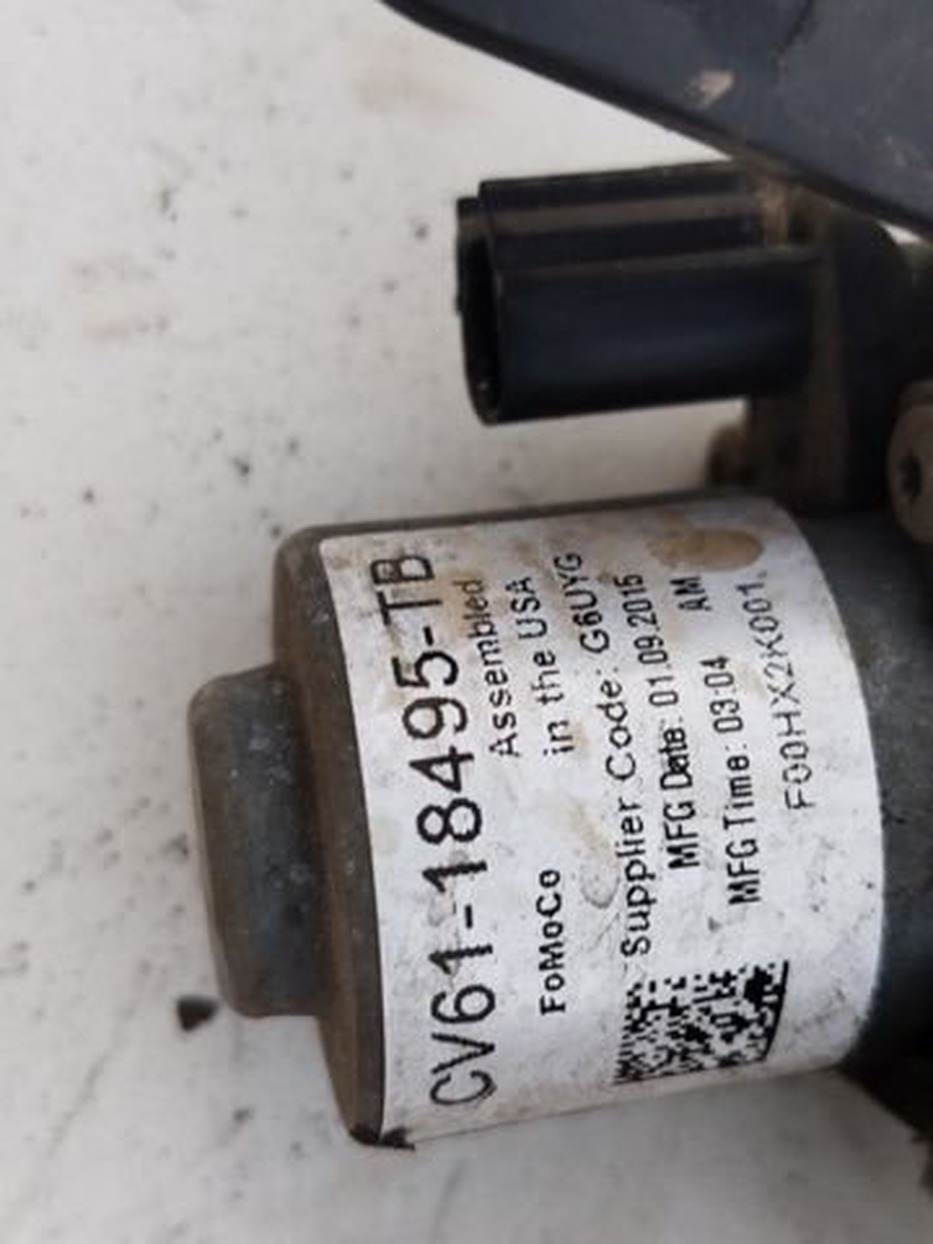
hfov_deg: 30.3
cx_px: 466
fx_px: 1725
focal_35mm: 48
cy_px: 622
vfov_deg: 39.7
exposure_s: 1/50
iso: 160
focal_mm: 5.31
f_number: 1.7
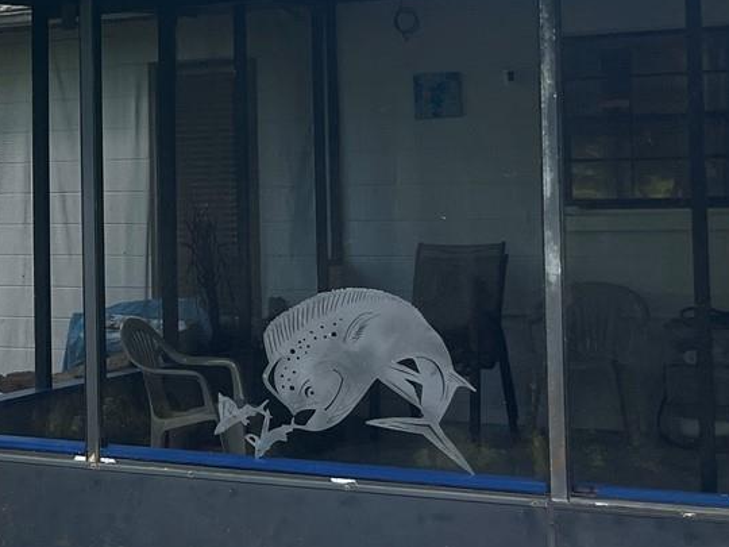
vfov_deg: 19.0
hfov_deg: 22.8
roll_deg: +1.5
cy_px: 146
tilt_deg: +1.8
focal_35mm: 77
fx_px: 1622
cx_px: -202
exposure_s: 1/122
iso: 64
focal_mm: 5.1
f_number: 1.6
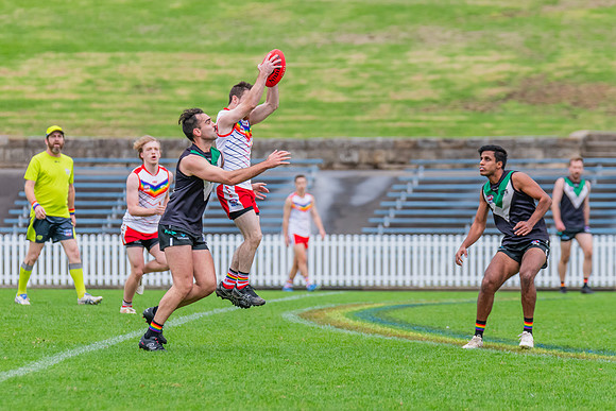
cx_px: 306
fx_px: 6916
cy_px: 174
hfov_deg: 5.1
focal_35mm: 404
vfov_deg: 3.4
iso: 800
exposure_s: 1/1000
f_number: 5.6
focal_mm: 290
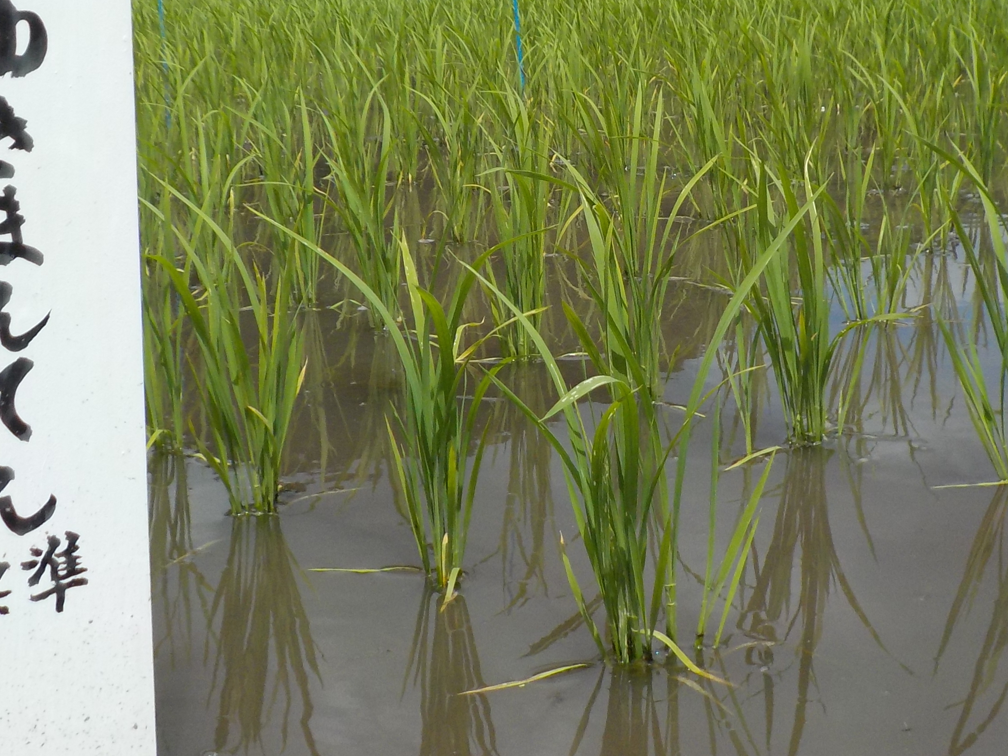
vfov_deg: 26.8
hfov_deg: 35.5
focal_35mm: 54
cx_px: 589
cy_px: 211
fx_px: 1572
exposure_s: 1/2000
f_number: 3.3
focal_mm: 4.1
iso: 125
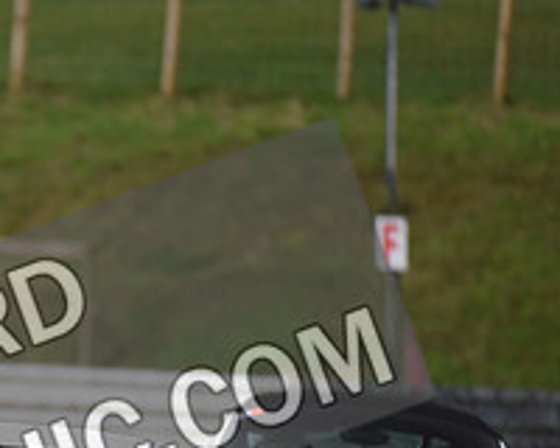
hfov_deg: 1.8
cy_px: 449
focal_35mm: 1088
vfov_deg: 1.4
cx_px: -132
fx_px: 18032
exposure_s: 1/1000
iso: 1600
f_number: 4
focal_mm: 400
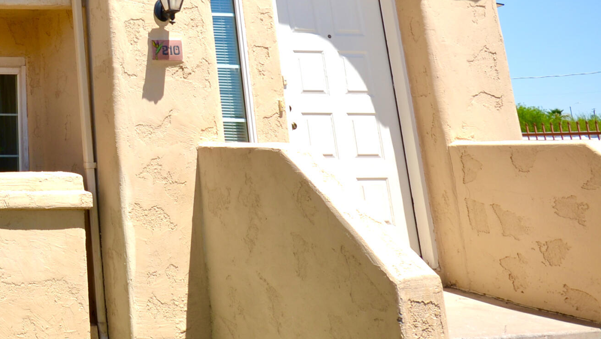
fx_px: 574
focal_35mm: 36
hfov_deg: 42.4
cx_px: -72
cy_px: -2
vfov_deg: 30.5
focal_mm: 10
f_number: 8
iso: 100
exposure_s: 1/250
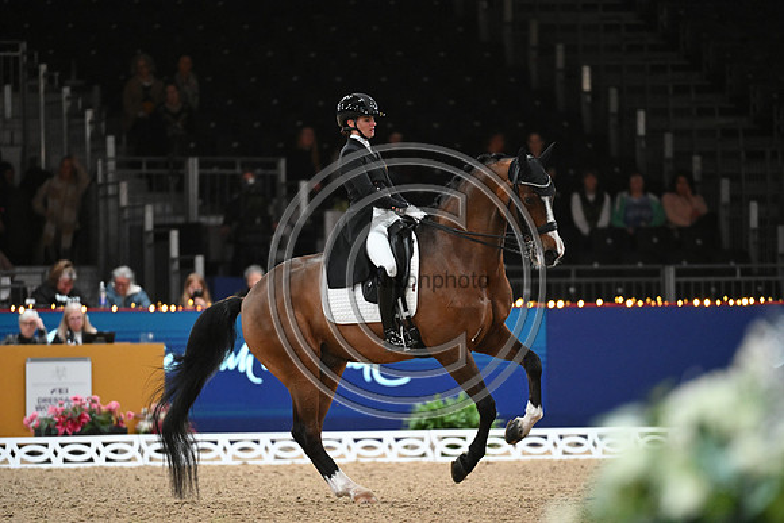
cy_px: 262
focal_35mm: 400
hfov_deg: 5.2
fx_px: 8713
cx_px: 392
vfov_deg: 3.4
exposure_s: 1/640
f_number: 4
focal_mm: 400
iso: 6400
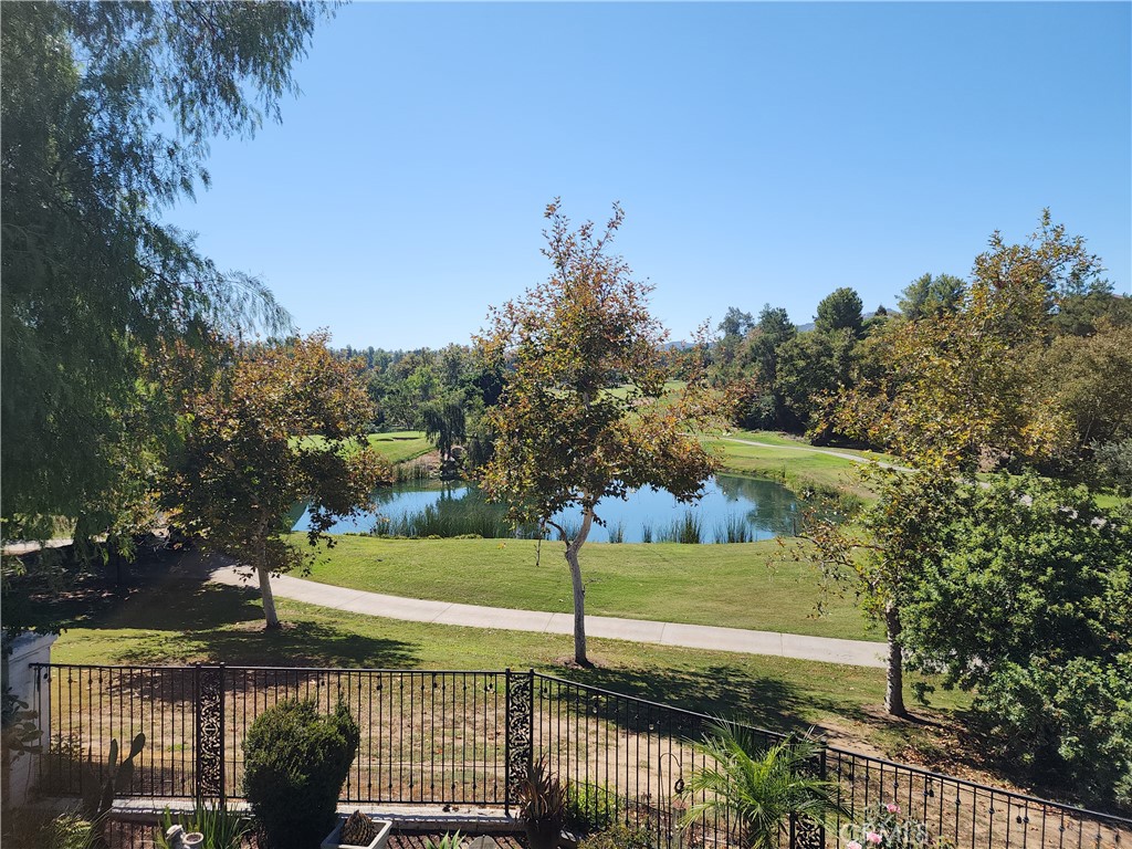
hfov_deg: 73.9
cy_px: 424
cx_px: 566
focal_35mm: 23
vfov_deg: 58.9
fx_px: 752
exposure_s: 1/1022
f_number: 1.8
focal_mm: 6.4
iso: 12
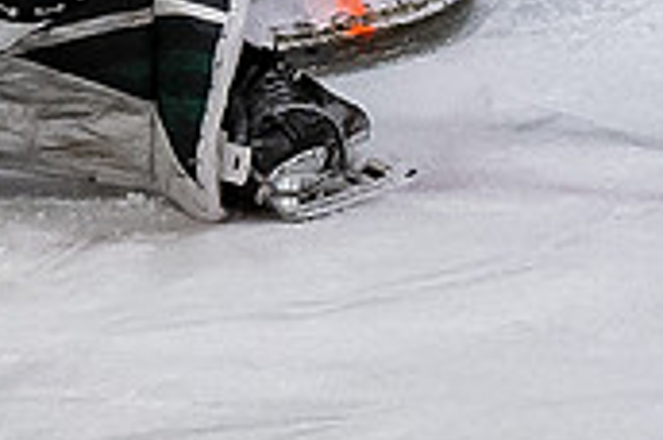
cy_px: -165
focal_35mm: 912
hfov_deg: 2.3
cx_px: -430
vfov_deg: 1.5
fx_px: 16765
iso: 1100
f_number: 3.5
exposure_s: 1/800
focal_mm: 80
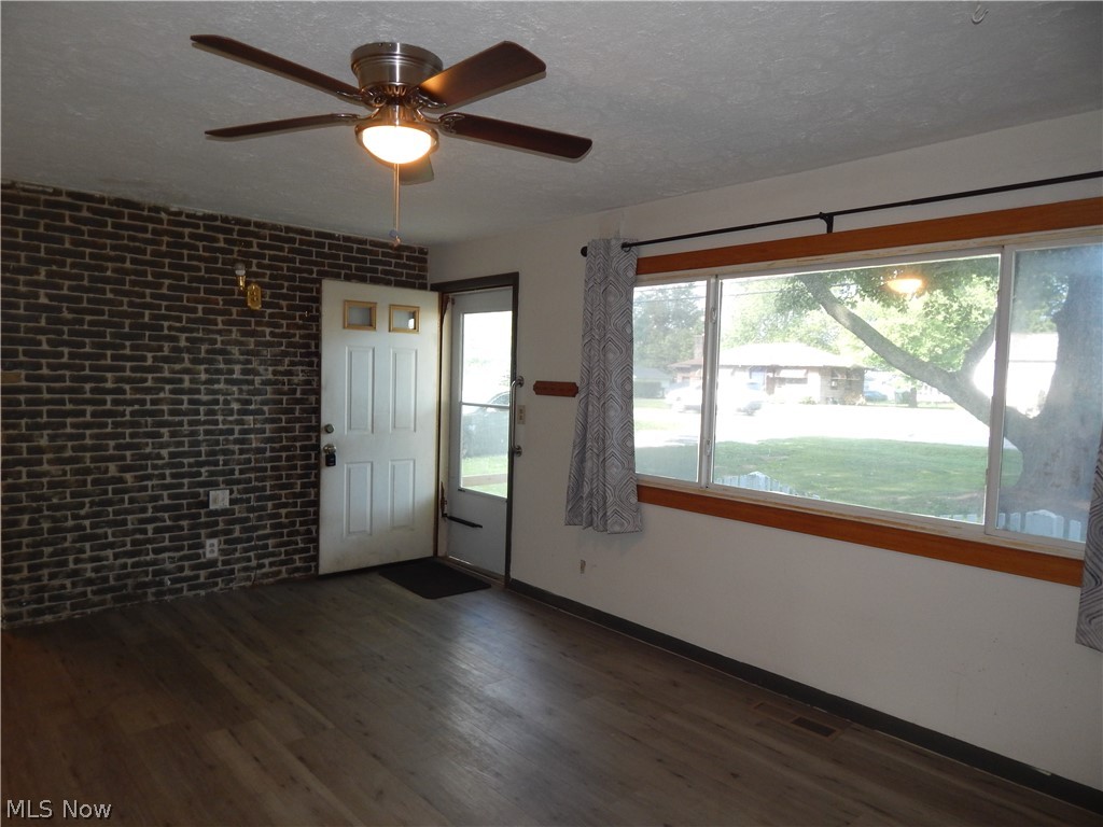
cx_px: 552
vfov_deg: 58.9
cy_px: 414
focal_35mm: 23
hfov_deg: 73.9
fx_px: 733
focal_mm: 4
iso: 160
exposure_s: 1/30
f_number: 3
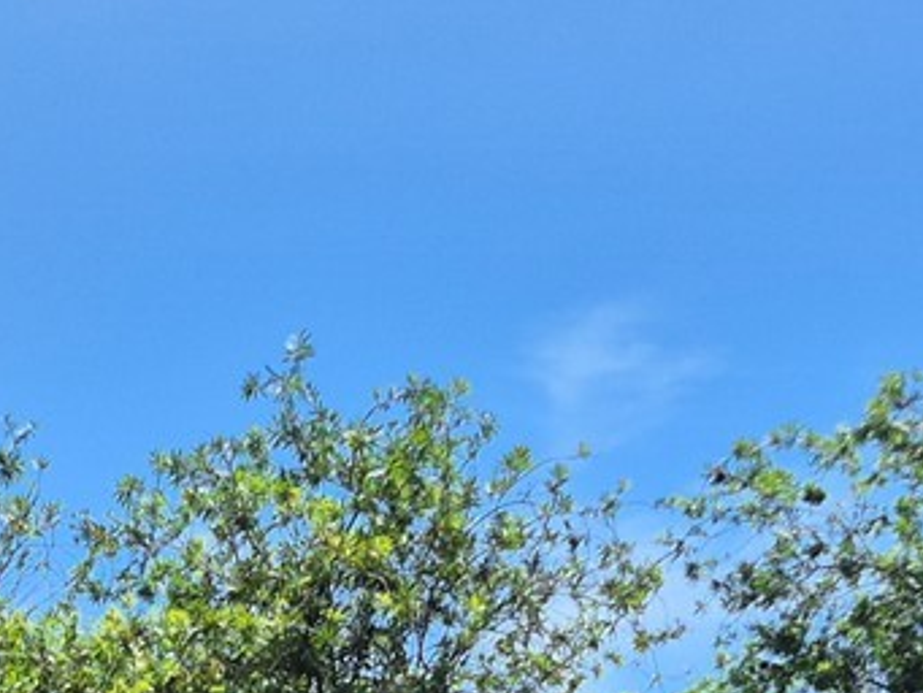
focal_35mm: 108
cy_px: 1318
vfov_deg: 12.3
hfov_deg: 17.5
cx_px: -116
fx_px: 2881
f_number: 1.8
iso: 25
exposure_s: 1/1688
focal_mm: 5.4
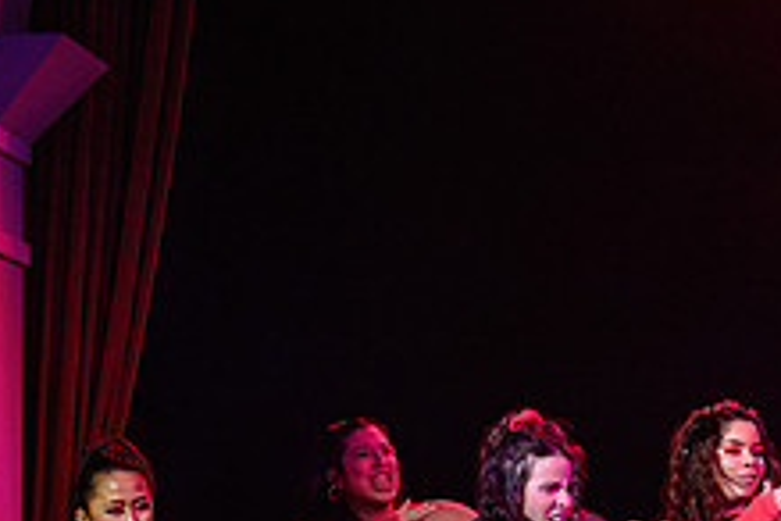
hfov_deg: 7.0
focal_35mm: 294
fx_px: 6378
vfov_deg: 4.7
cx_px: 869
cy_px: 519
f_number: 2.8
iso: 1600
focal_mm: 100
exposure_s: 1/200
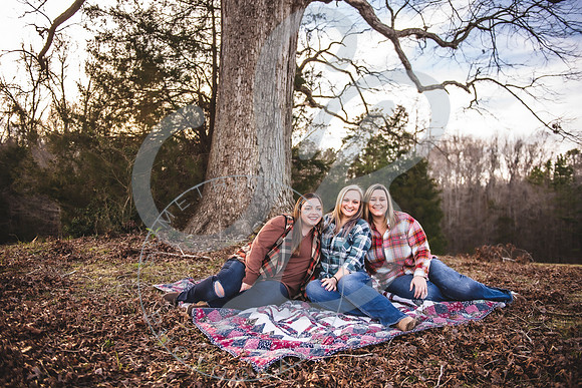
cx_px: 291
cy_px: 194
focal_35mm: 29
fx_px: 469
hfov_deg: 63.6
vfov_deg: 45.0
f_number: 2.8
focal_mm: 29
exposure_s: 1/320
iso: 100
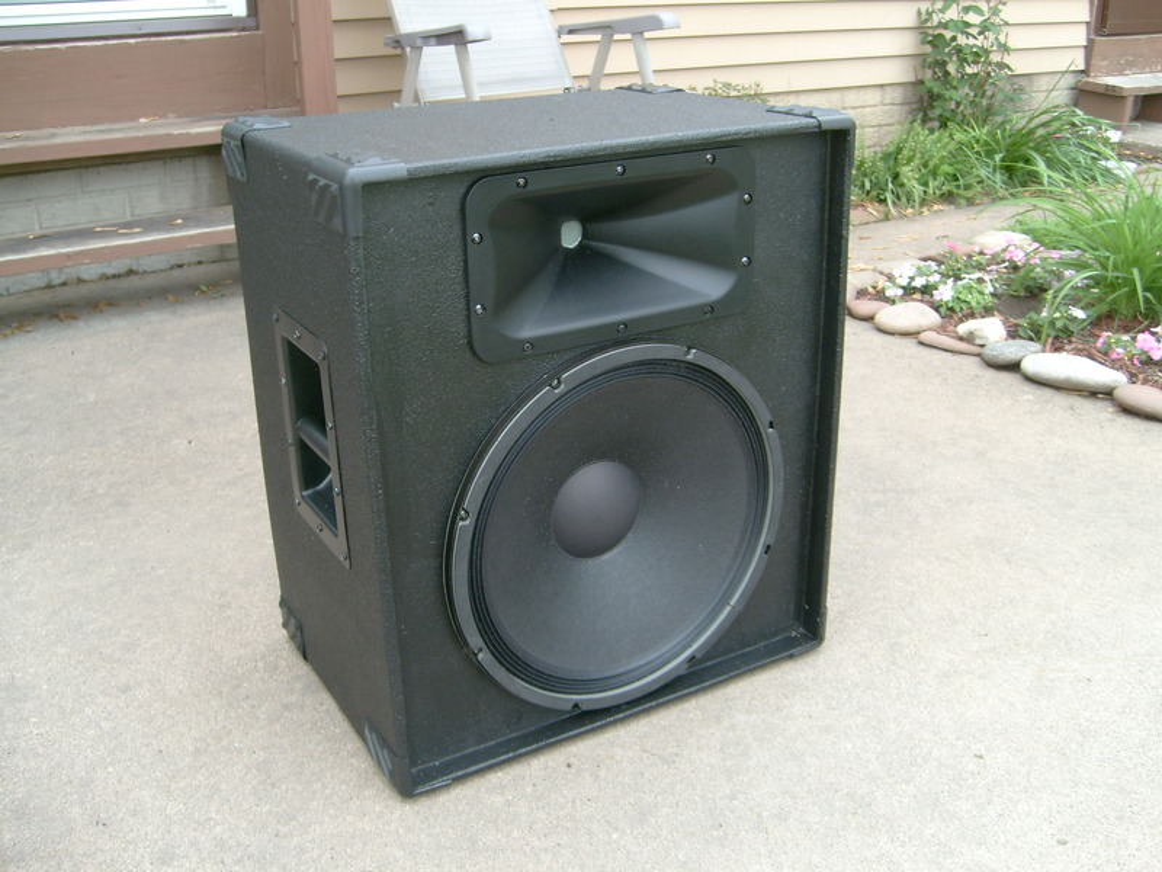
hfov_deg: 52.6
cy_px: 436
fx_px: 1175
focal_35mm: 35
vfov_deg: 40.7
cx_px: 581
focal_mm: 5.8
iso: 80
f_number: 2.8
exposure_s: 1/125
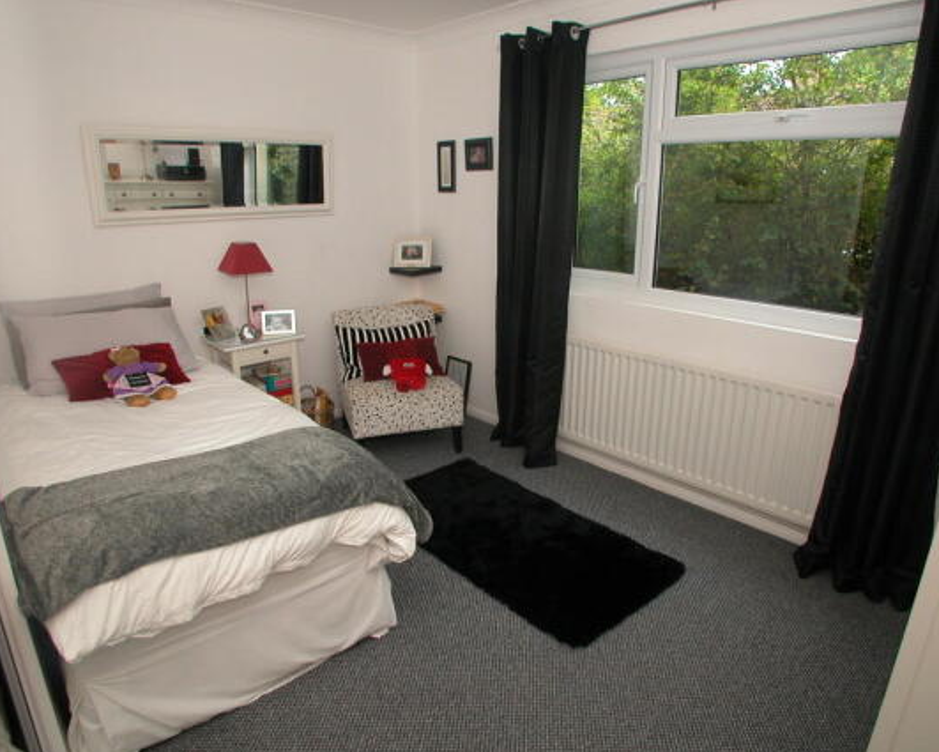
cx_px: 468
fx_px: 834
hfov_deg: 58.8
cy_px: 371
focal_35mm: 30
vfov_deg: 48.5
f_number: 2.8
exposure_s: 1/60
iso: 125
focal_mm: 7.1
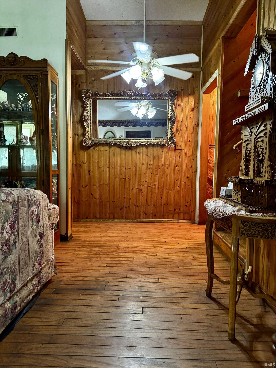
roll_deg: +0.6
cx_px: 138
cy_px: 184
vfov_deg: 71.6
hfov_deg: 56.8
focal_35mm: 24
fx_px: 255
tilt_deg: -3.9
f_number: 1.78
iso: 640
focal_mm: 6.76
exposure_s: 1/40
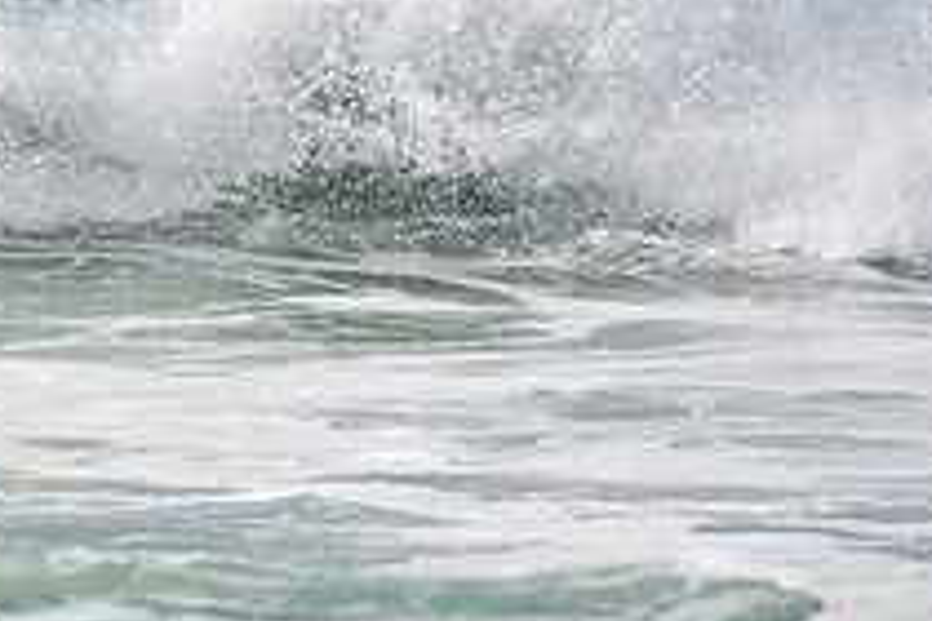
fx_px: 53715
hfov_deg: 1.0
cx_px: -342
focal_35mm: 2075
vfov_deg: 0.7
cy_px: -104
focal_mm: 500
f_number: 5.6
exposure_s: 1/2000
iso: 280
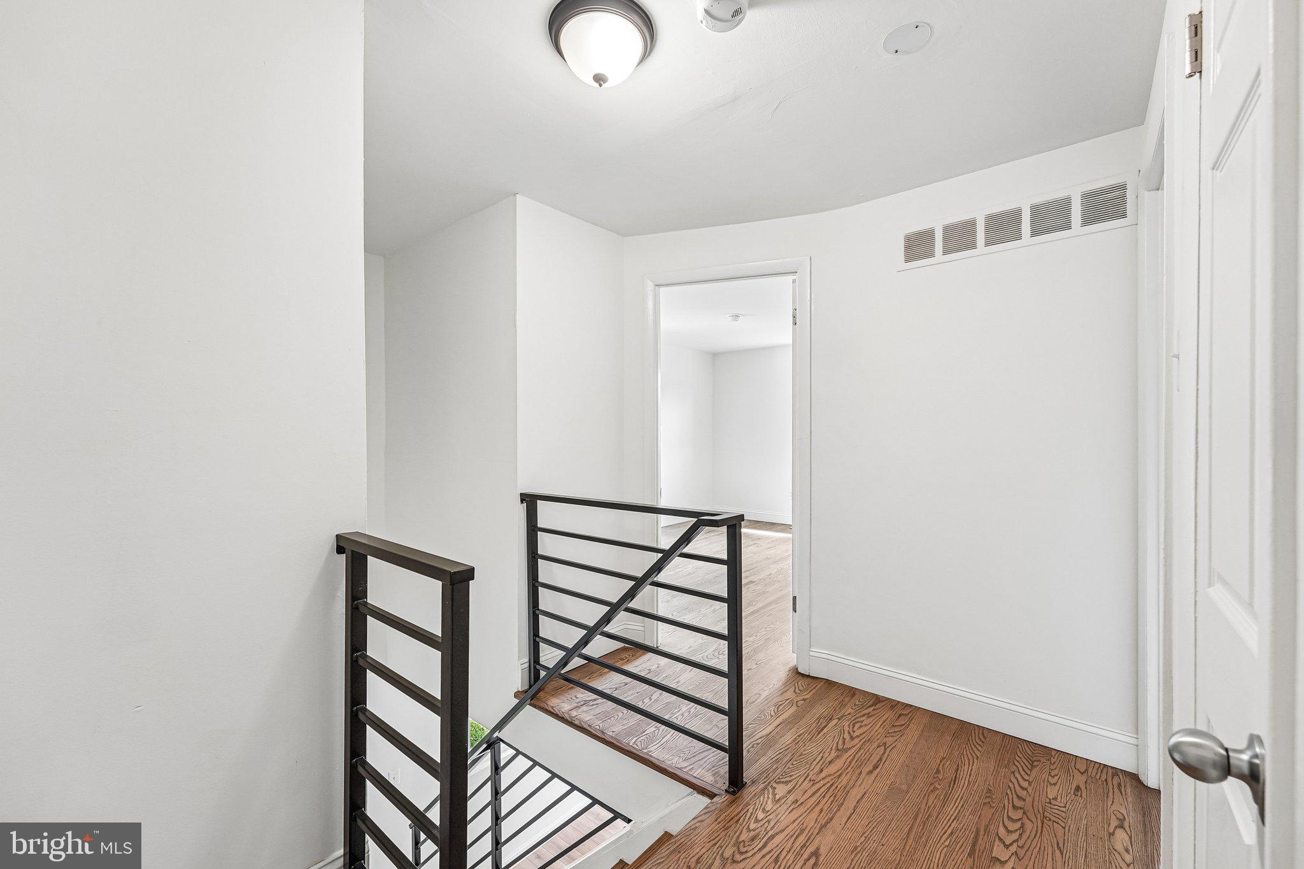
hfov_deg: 104.3
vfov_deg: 81.2
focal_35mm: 14
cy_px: 434
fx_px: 507
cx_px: 652
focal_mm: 14
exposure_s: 1/15
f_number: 8
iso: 500
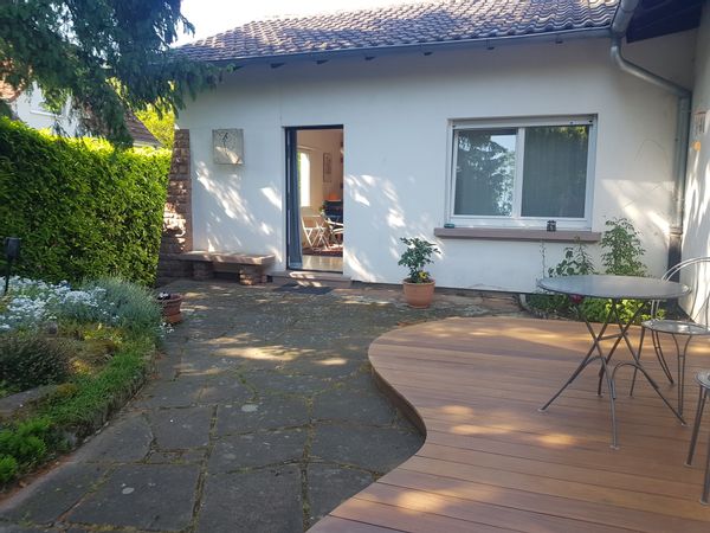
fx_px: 533
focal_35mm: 26
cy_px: 266
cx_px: 355
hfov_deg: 67.3
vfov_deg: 53.1
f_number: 1.7
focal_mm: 4.2
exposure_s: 1/248
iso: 40
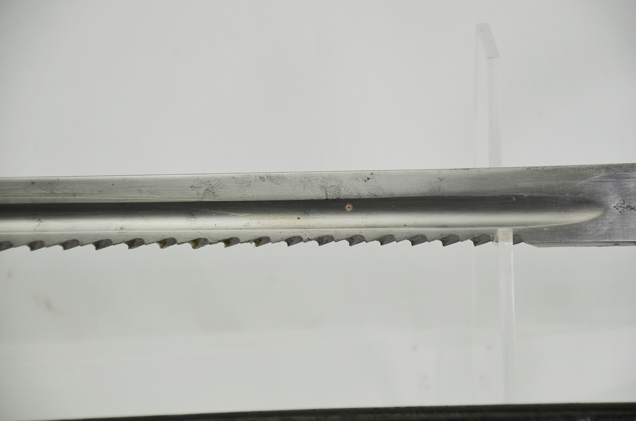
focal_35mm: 150
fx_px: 2645
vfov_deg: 9.1
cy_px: 210
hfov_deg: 13.7
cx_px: 318
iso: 400
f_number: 5.6
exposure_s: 1/400
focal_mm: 100
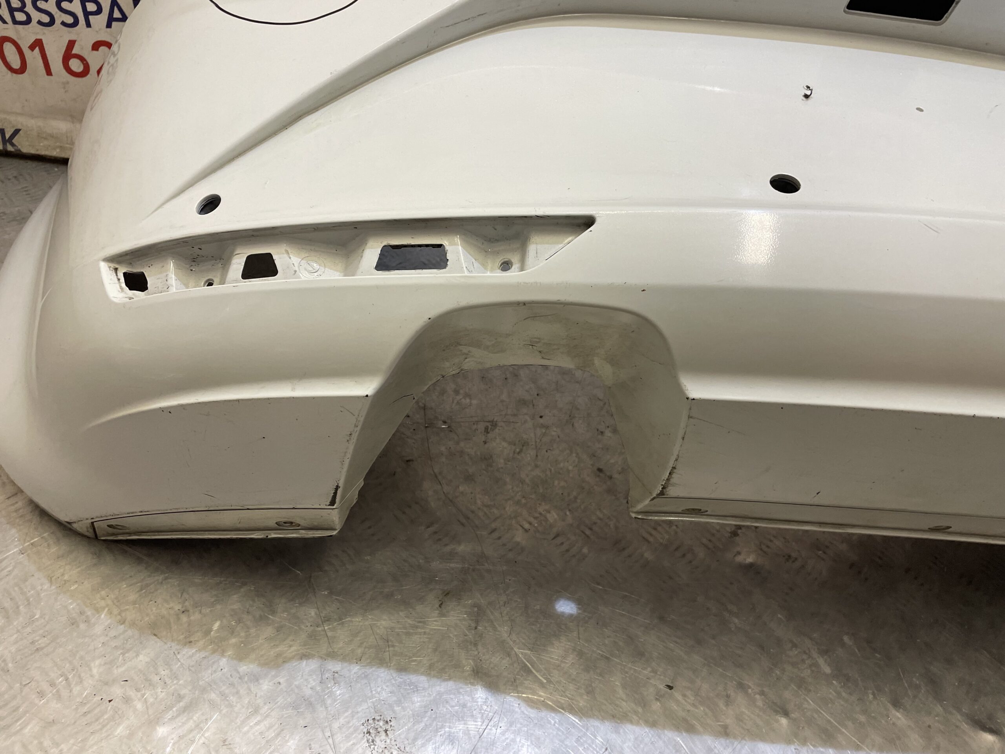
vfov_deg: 53.1
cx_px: 502
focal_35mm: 26
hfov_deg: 67.3
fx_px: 755
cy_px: 377
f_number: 1.6
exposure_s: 1/100
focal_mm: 4.2
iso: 125
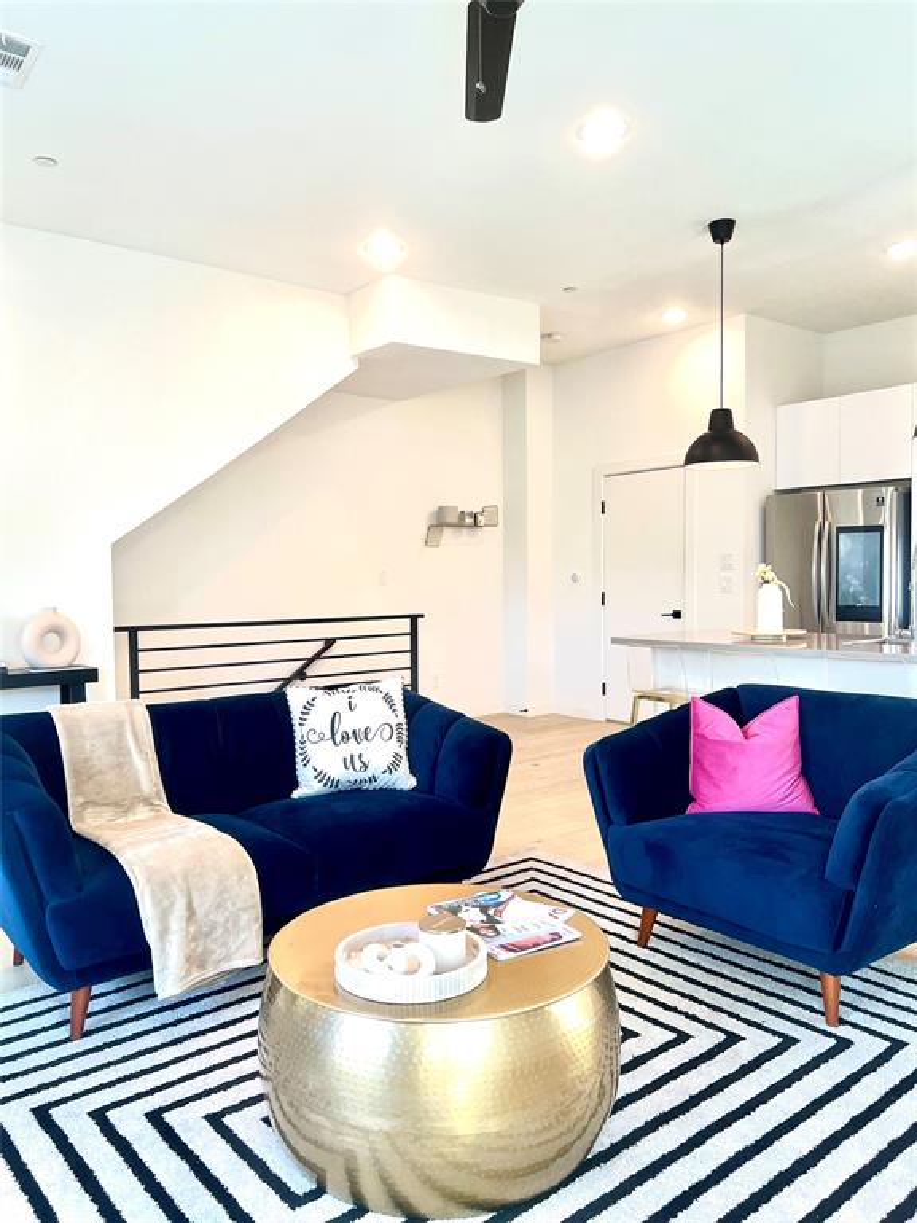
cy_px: 612
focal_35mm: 26
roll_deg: +1.1
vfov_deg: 67.3
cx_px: 458
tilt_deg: -2.5
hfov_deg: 53.1
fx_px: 918
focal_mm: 5.7
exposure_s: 1/120
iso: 64
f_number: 1.5
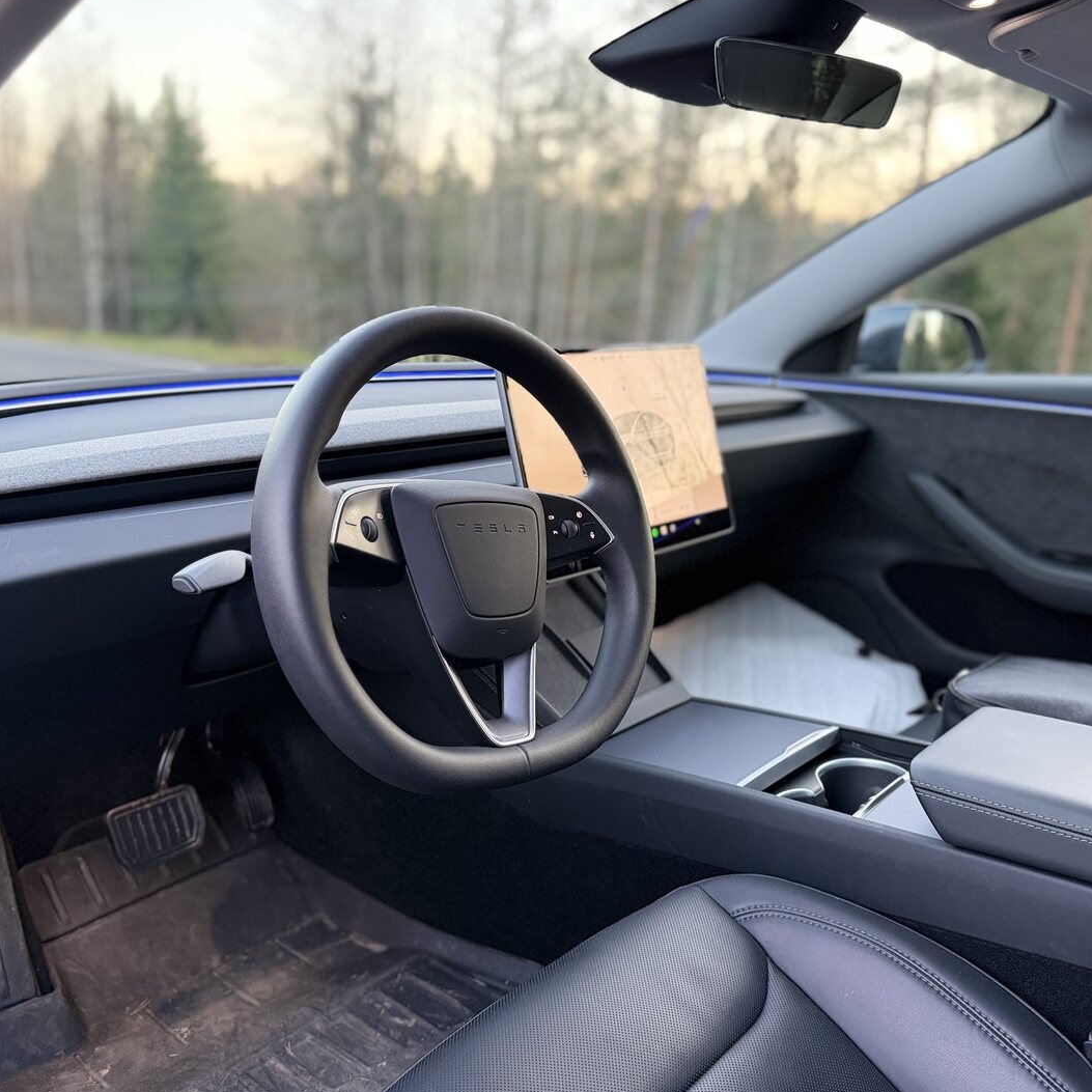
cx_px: 580
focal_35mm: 29
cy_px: 538
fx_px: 1035
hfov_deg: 55.6
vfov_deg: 55.6
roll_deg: -3.3
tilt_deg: -12.9
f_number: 1.78
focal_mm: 6.76
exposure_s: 1/60
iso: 320
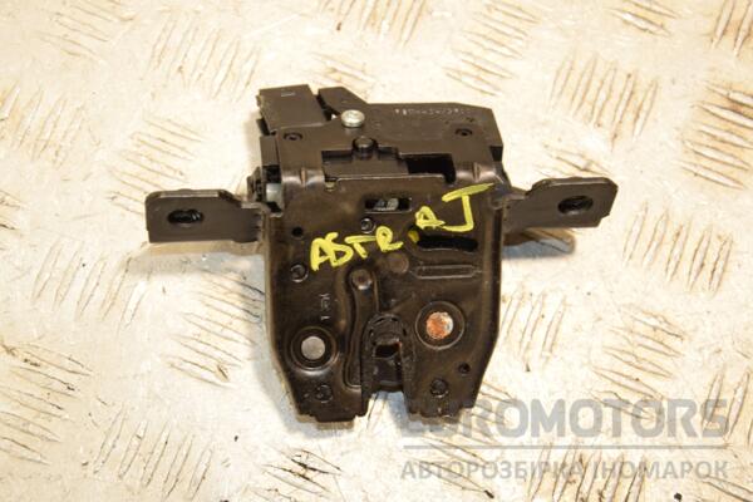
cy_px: 251
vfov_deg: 17.5
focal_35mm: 78
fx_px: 1631
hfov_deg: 26.0
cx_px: 376
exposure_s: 1/200
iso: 800
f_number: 5.6
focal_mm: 52
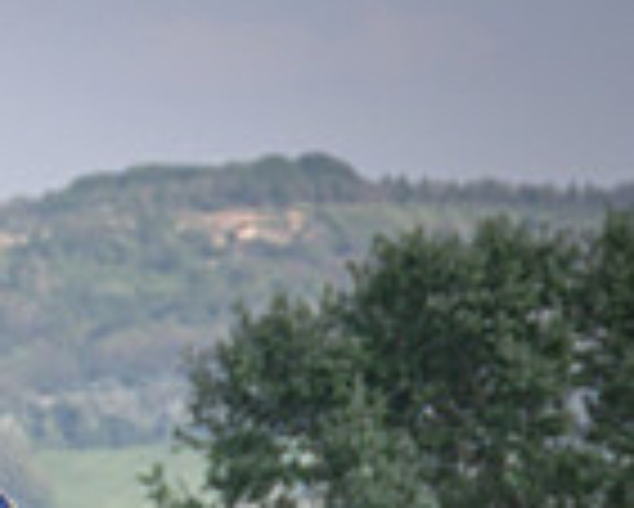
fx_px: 12412
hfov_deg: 2.9
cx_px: -540
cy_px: 926
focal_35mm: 661
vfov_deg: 2.3
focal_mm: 98
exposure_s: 1/3200
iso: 400
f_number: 4
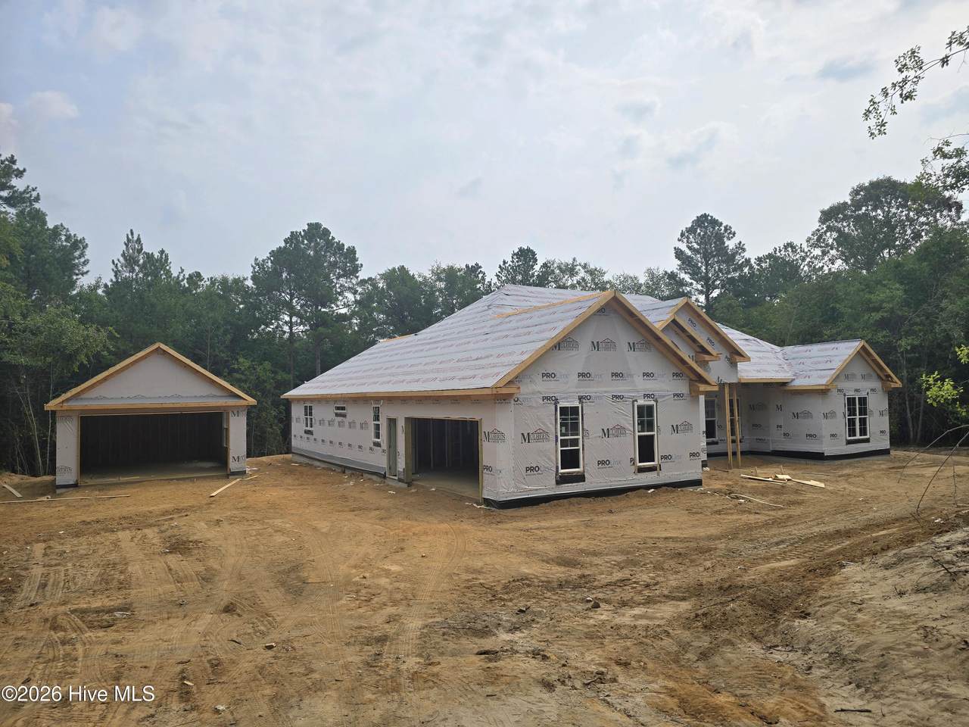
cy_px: 364
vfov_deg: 58.9
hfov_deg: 73.9
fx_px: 644
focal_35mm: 23
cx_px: 484
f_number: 1.7
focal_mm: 6.3
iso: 12
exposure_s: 1/833
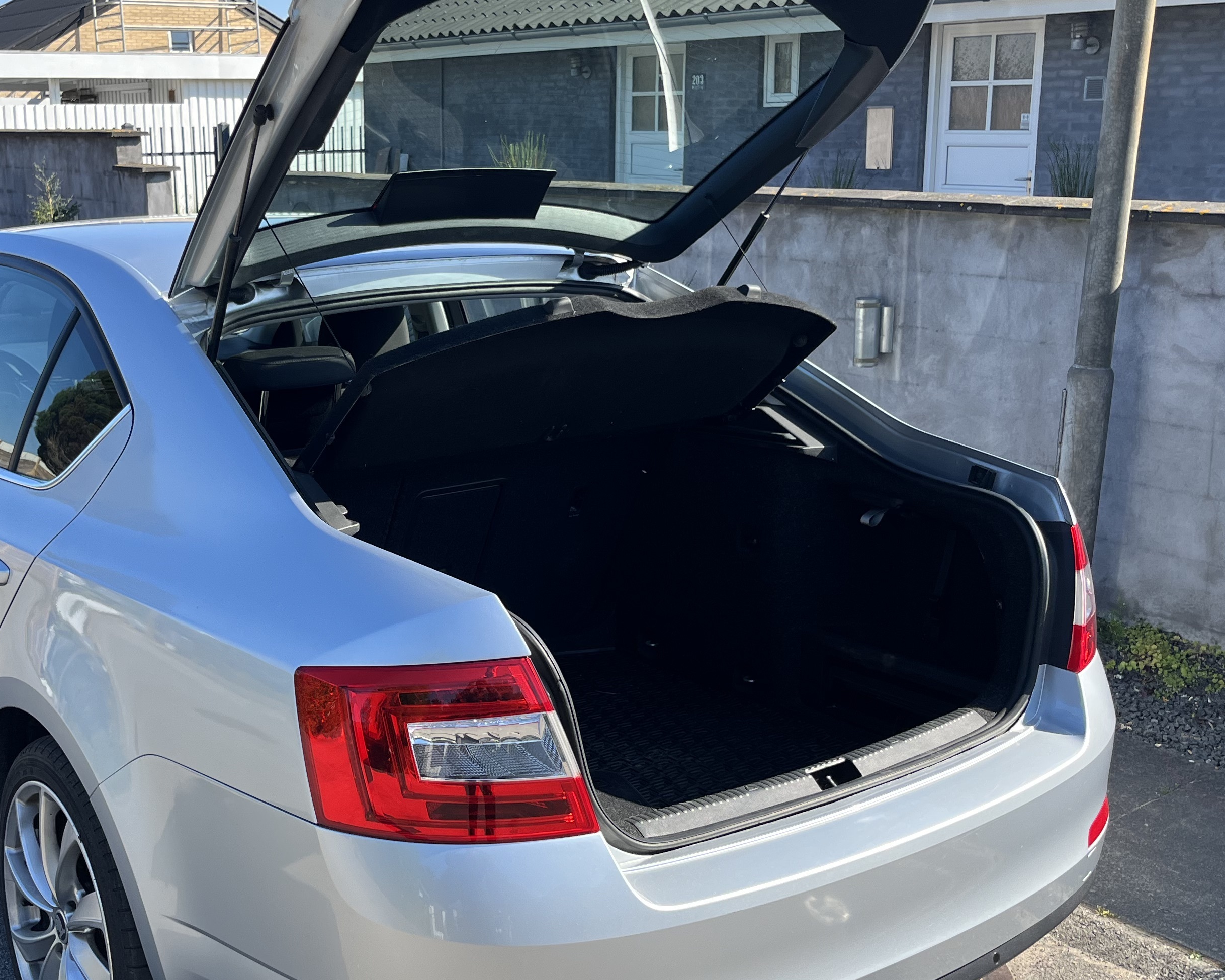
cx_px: 447
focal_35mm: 42
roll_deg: -0.1
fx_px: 1523
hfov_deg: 43.4
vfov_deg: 35.7
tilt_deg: -11.5
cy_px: 470
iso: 50
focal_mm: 5.1
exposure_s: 1/1279
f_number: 1.6
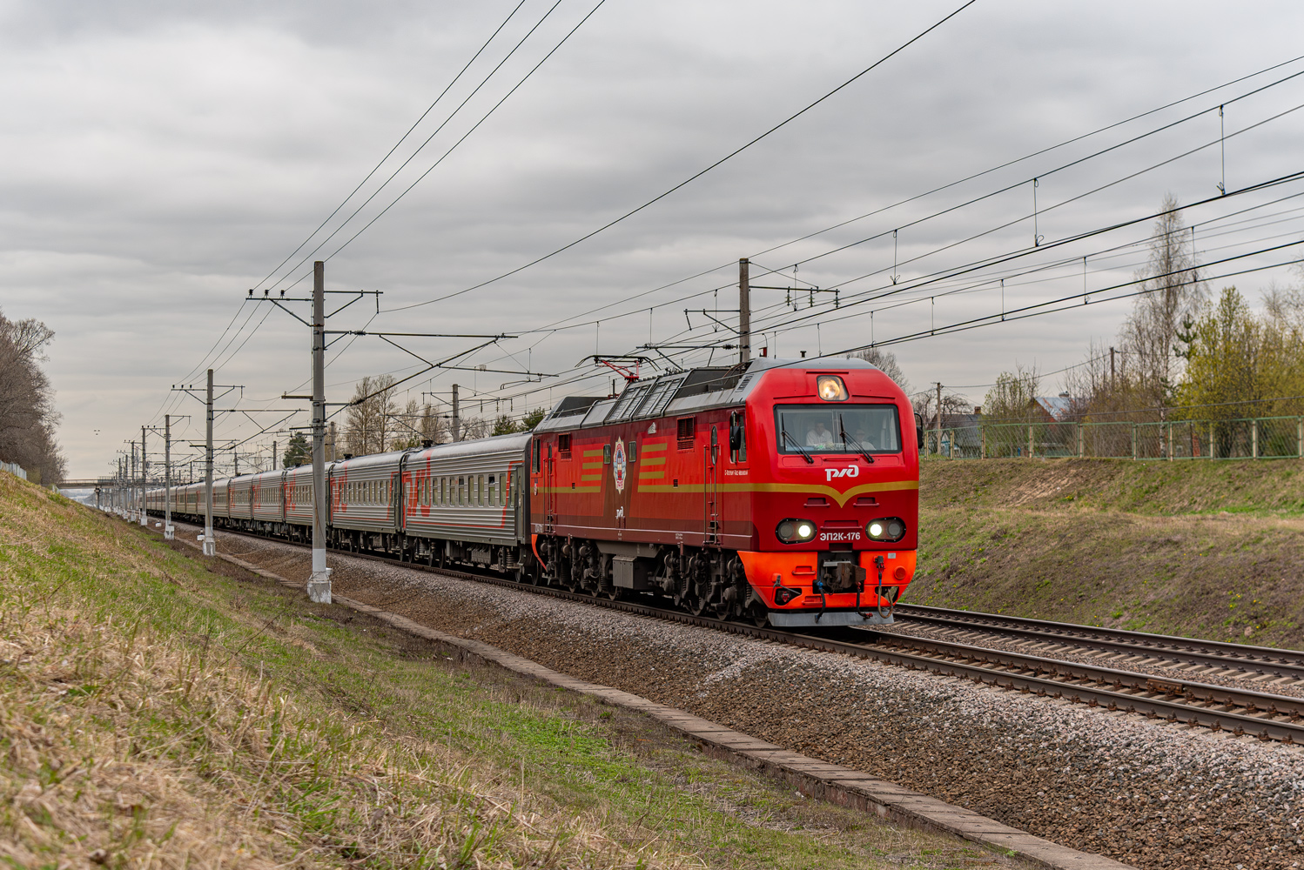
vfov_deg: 28.1
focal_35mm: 48
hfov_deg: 41.1
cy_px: 435
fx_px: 1739
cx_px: 652
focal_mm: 48
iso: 400
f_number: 5
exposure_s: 1/500
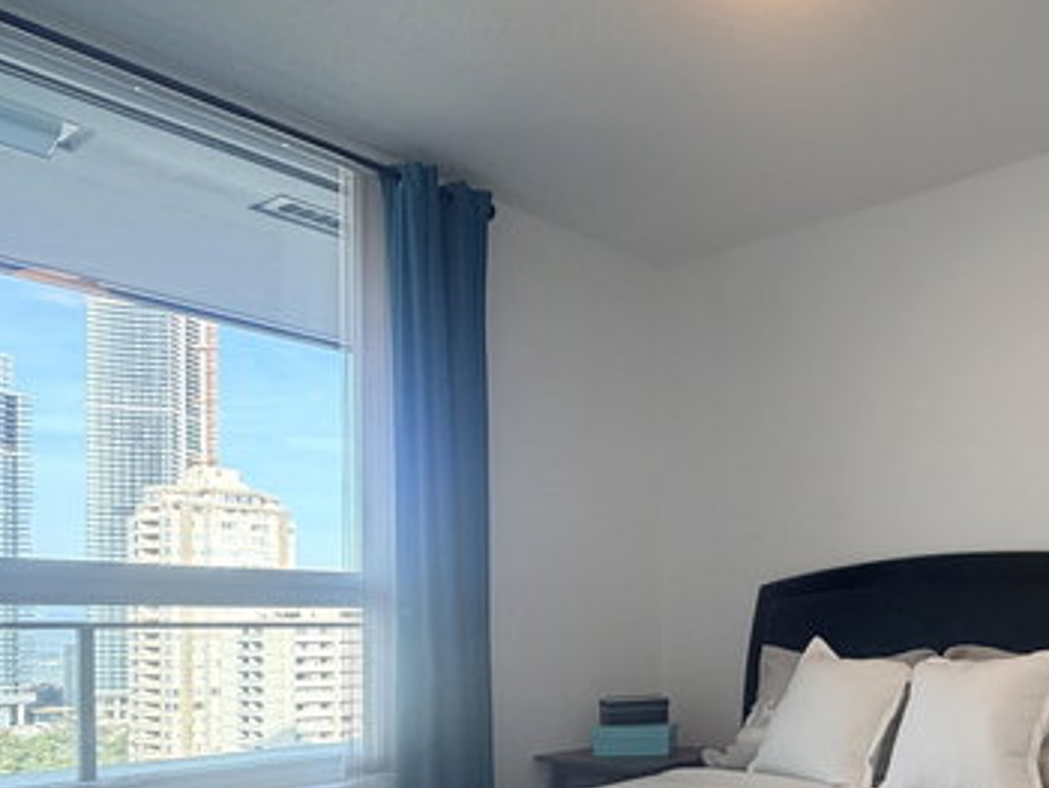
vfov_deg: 42.3
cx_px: 926
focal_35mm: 32
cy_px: 629
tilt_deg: +0.1
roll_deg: +1.4
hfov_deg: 50.9
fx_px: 970
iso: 125
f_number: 2.2
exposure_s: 1/111
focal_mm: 2.22
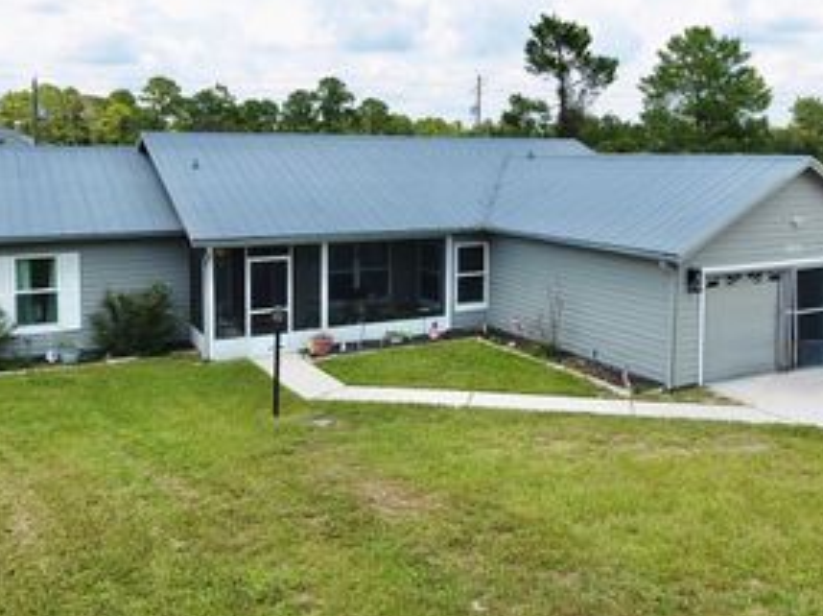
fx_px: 831
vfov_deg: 40.4
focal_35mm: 35
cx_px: 458
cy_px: 235
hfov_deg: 52.6
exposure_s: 1/496
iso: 100
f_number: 2.8
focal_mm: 3.61
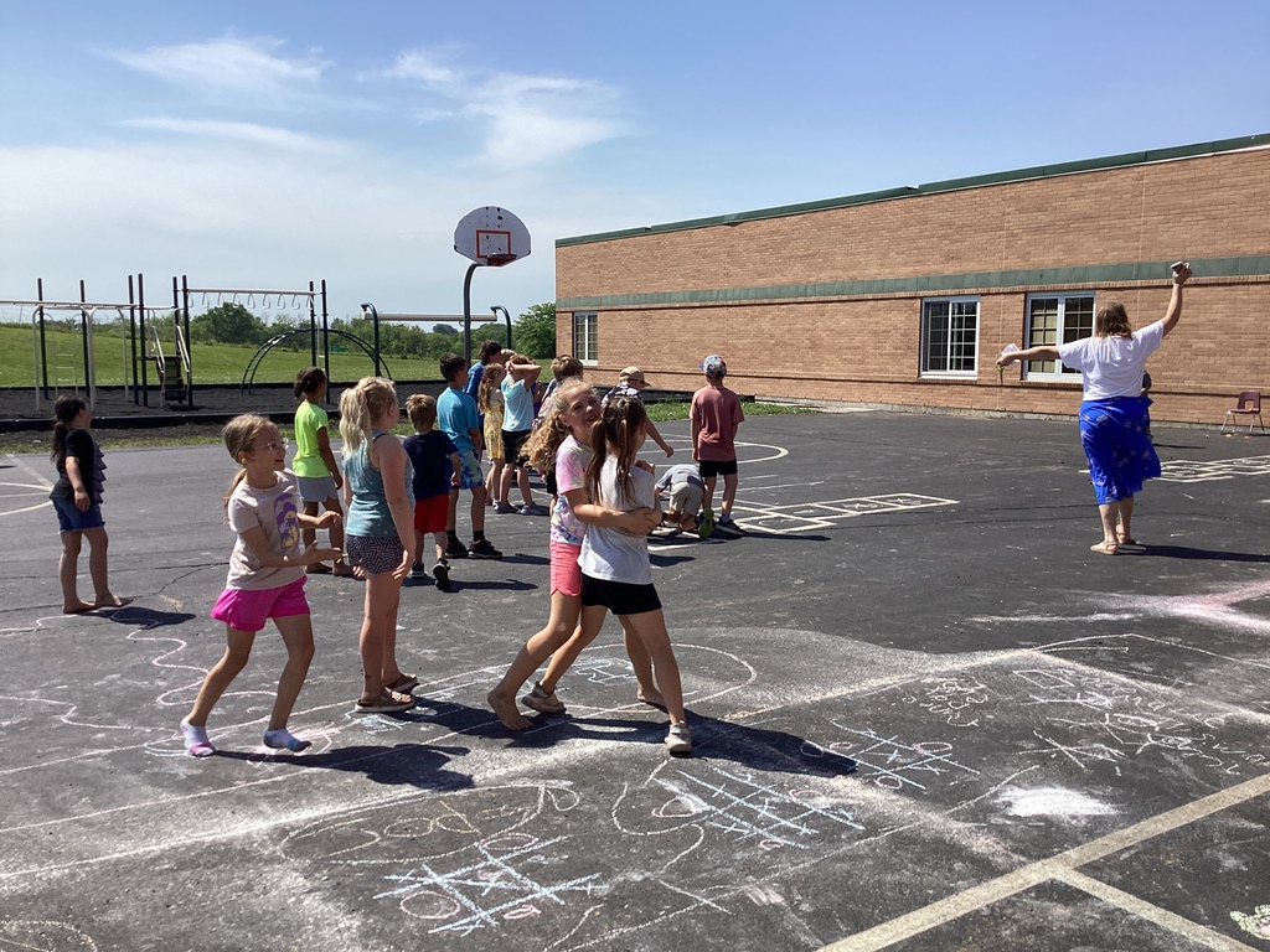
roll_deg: -0.3
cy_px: 476
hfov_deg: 58.4
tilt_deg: -6.8
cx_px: 635
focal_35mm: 31
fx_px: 1137
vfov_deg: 45.4
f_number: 2.4
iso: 25
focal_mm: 3.3
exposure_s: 1/1773
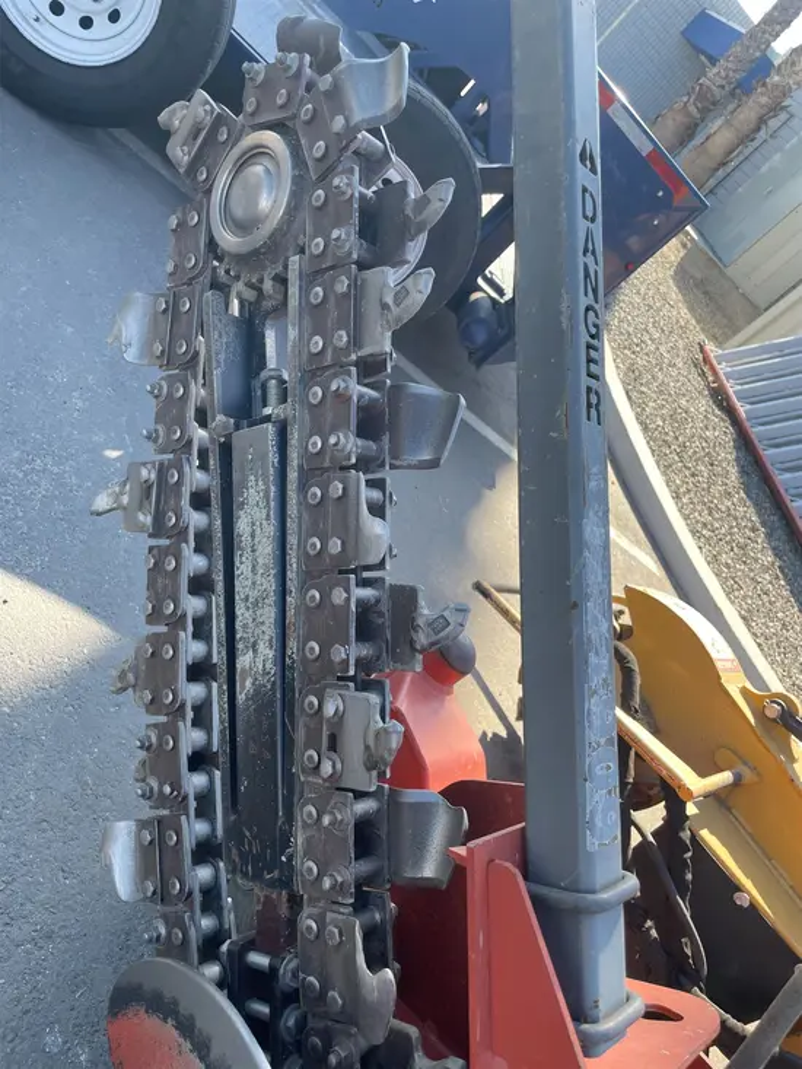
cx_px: 401
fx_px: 803
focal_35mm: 26
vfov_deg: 67.3
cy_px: 534
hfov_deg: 53.1
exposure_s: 1/437
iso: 32
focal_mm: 4.2
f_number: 1.6
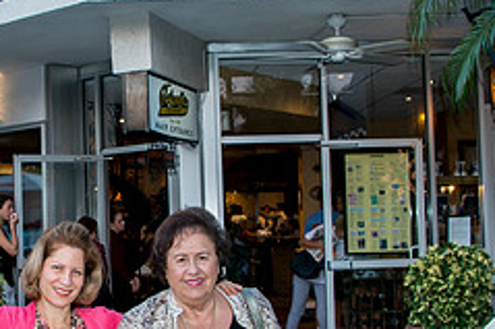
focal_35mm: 68
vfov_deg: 20.0
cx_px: 106
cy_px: 177
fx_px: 934
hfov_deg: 29.1
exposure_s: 1/125
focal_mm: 28
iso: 500
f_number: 5
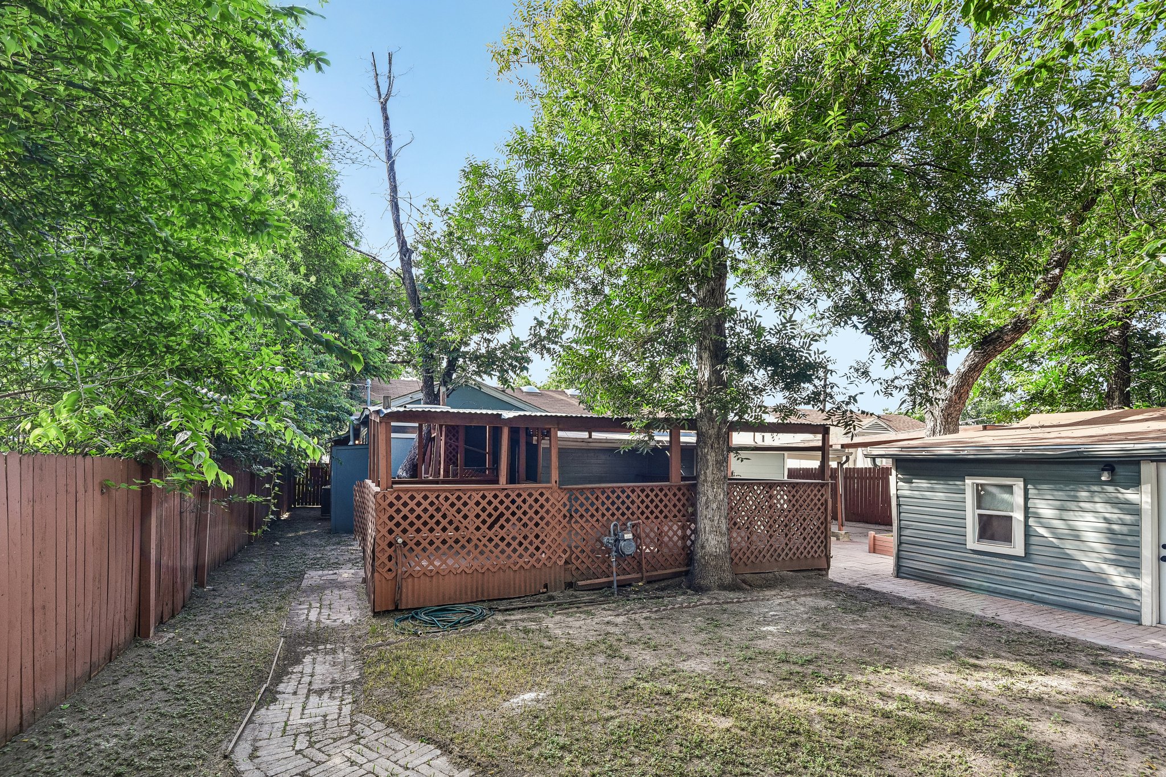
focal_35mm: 16
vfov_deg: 73.7
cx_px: 583
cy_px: 388
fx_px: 518
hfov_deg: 96.7
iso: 400
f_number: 8
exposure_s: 1/80
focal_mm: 16
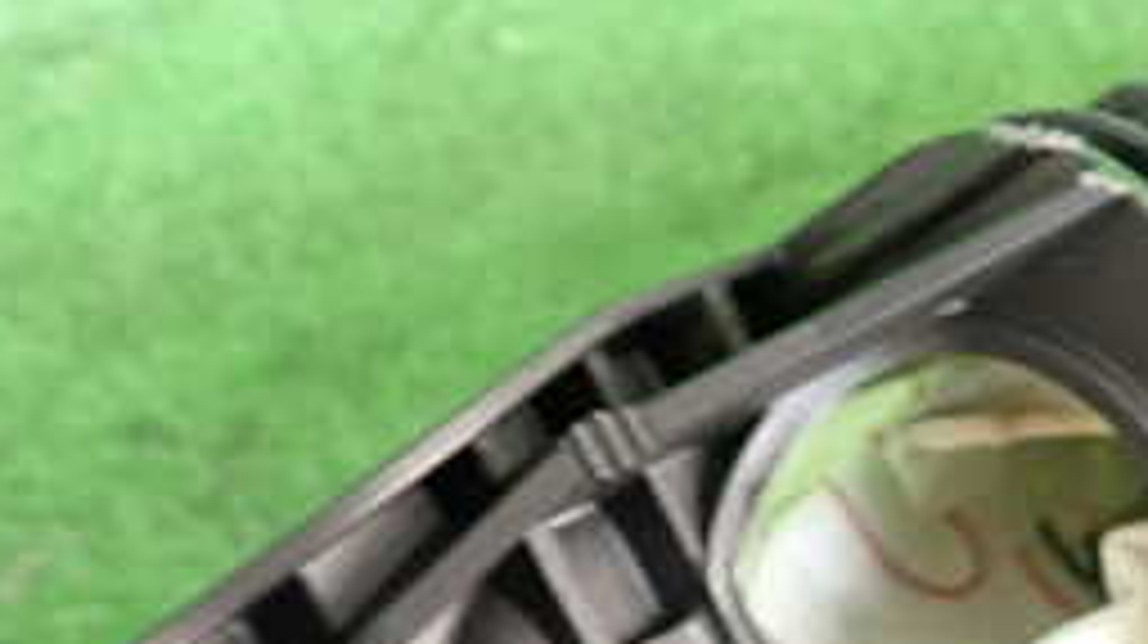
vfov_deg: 15.2
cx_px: 1225
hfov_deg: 25.7
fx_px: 2342
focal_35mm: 77
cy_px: 752
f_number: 2.3
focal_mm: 5.4
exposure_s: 1/30
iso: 400
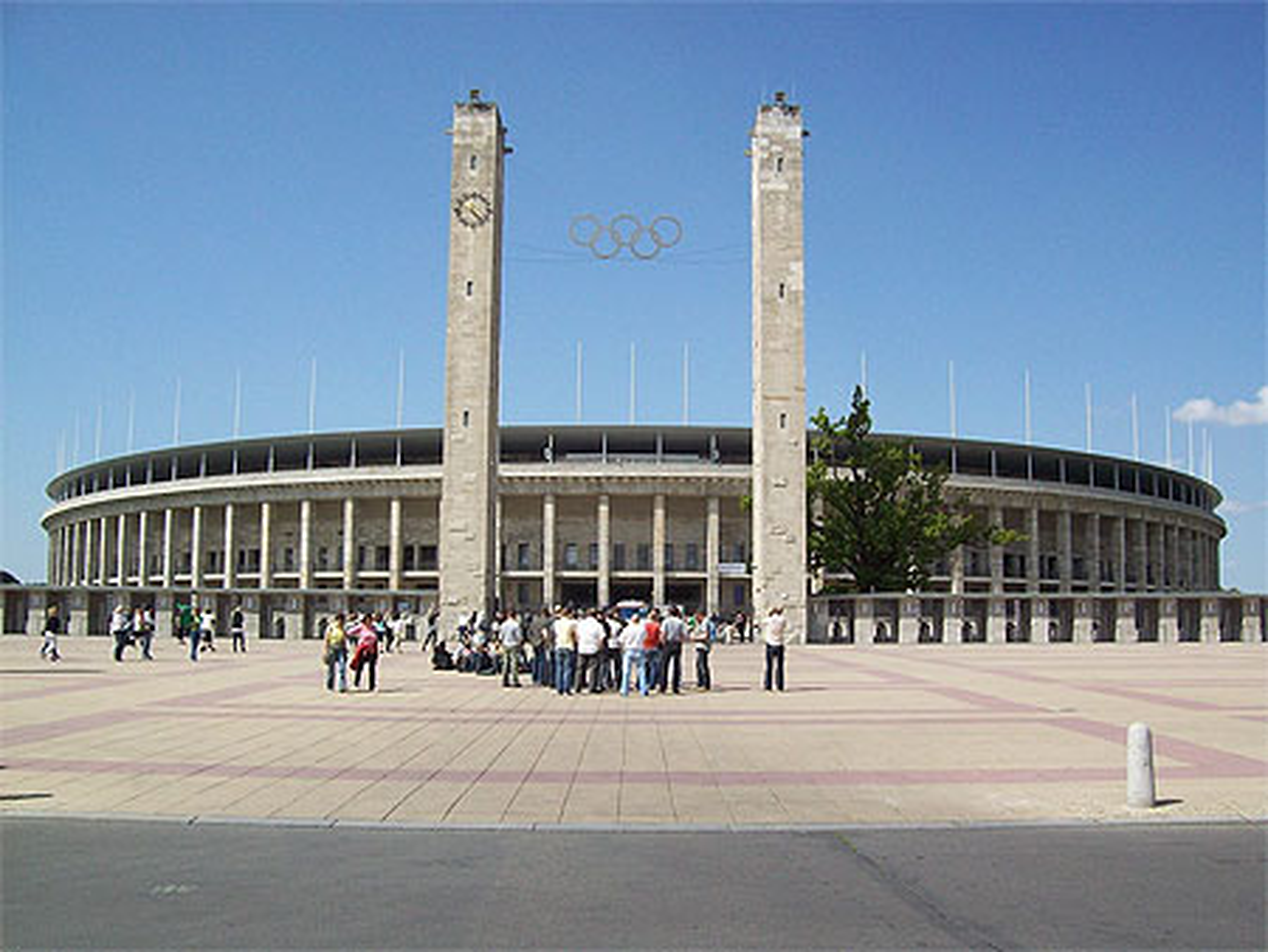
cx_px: 634
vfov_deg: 39.7
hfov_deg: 51.3
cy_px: 476
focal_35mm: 36
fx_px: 1319
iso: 80
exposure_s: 1/629
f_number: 4.8
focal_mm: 6
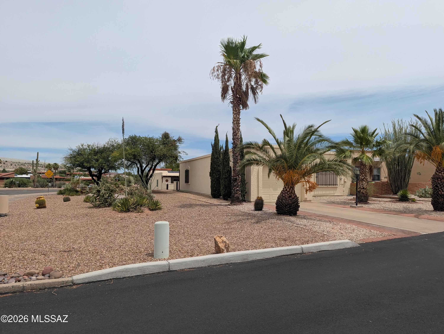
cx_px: 222
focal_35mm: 24
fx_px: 308
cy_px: 167
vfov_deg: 56.9
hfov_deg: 71.5
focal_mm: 6.9
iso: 22
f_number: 1.68
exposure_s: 1/1715
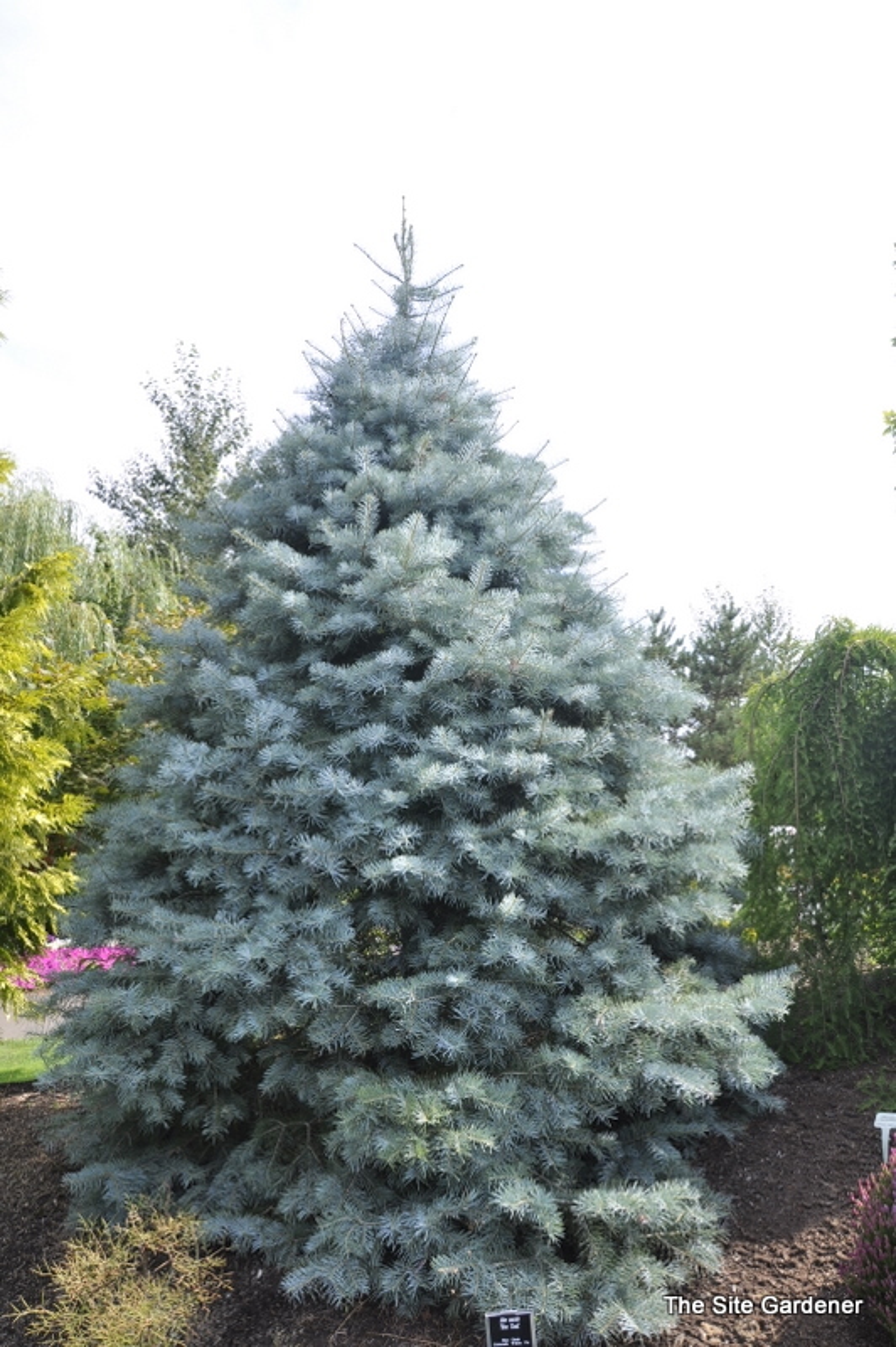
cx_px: 448
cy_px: 674
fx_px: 1010
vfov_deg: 67.4
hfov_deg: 47.9
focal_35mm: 27
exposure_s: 1/125
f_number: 11
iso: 200
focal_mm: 18
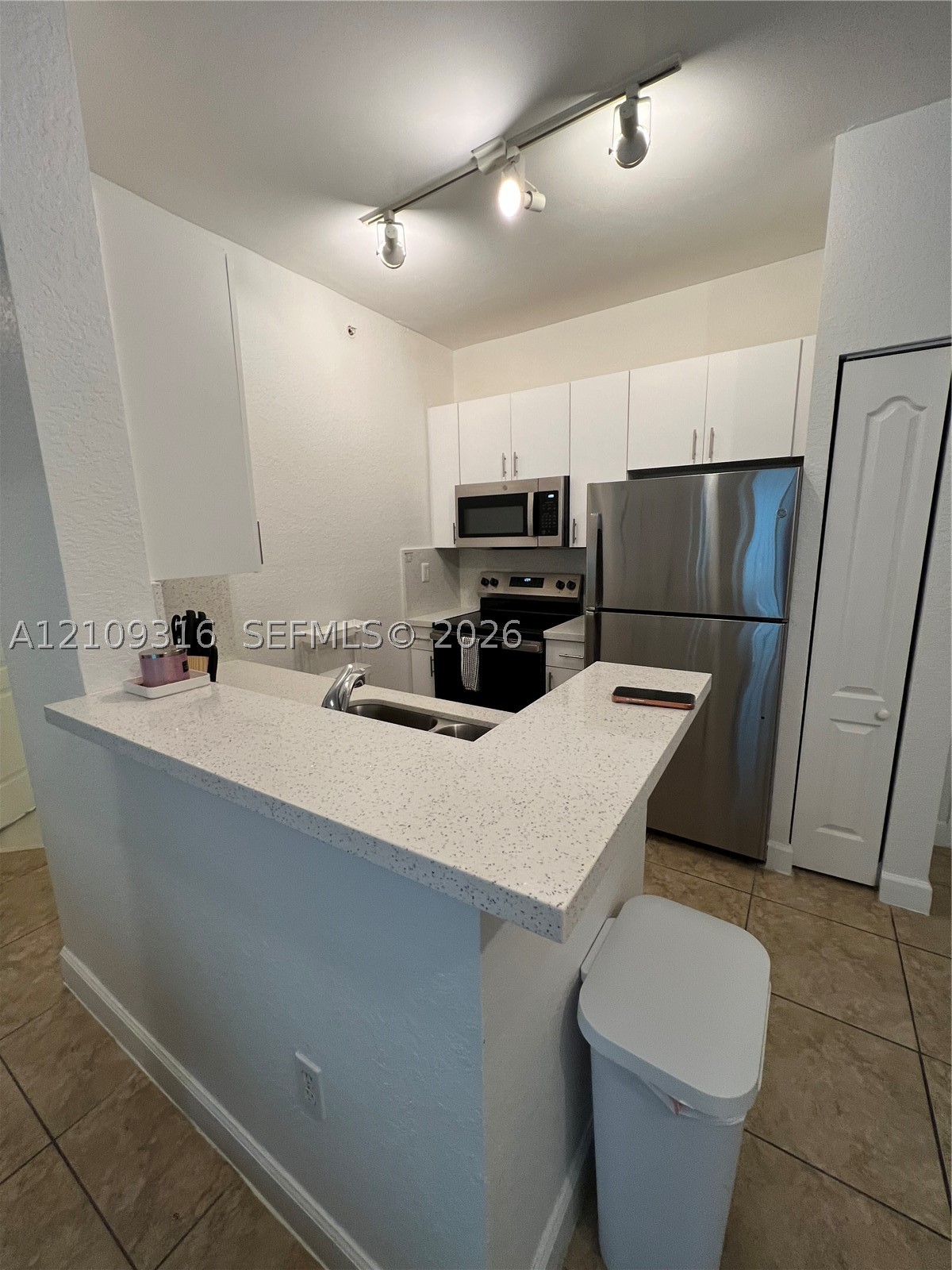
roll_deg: +0.4
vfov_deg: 106.2
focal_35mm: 13
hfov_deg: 89.9
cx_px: 476
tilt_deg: -9.7
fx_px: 477
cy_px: 635
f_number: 1.8
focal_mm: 1.57
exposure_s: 1/60
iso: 160
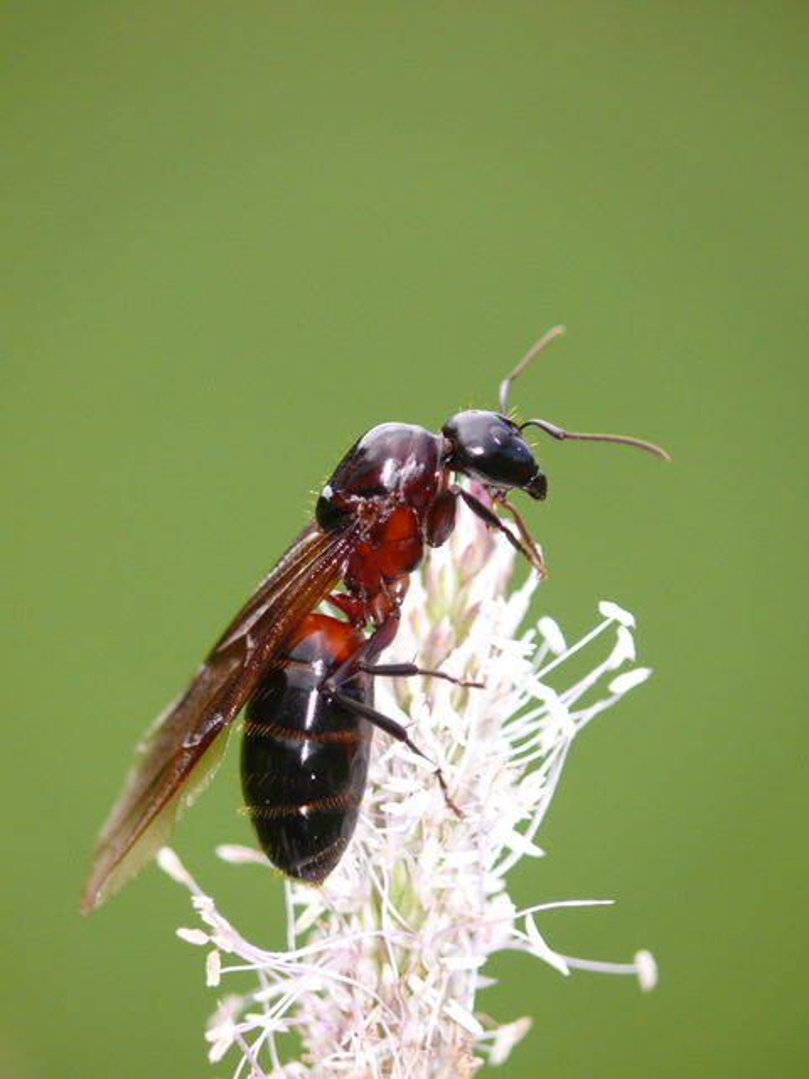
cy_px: 540
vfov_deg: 5.9
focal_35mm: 334
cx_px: 404
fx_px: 10408
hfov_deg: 4.5
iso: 100
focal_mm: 70.6
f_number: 3.6
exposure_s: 1/250
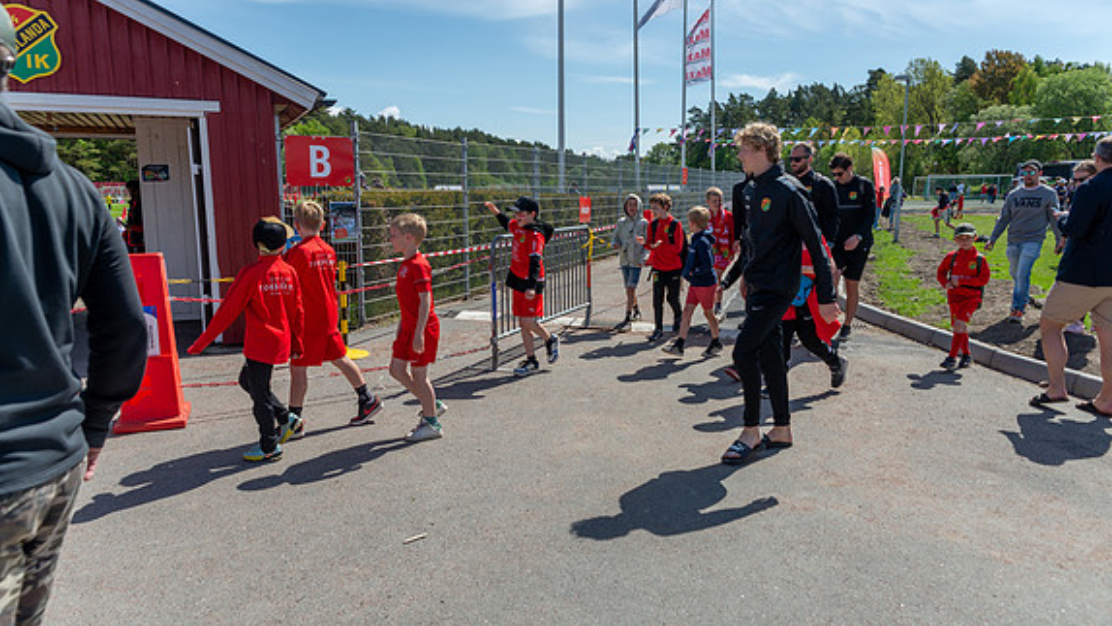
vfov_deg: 44.4
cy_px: 327
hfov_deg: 71.9
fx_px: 767
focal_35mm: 26
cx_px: 558
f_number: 4
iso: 100
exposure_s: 1/1000
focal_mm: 24
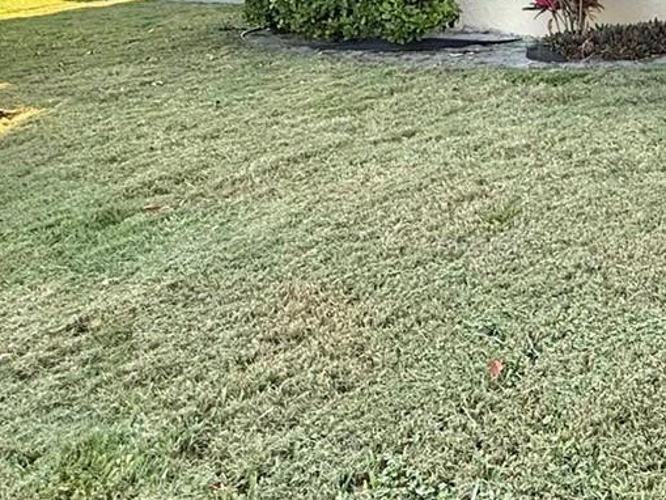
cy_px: -62
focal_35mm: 44
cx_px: 772
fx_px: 847
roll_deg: +1.2
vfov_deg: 29.4
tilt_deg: -2.3
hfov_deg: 35.2
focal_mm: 2.22
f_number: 2.2
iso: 64
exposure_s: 1/386
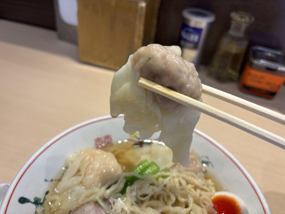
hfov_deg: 67.3
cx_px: 142
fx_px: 214
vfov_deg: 53.1
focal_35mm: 26
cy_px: 107
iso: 40
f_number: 1.6
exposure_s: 1/100
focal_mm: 5.96
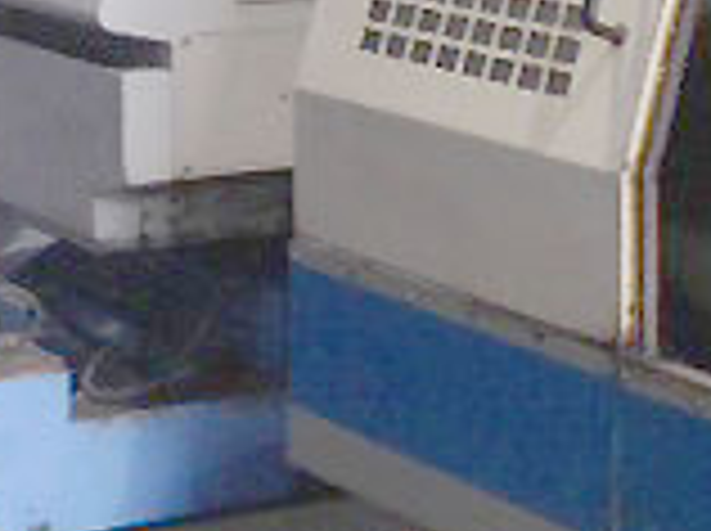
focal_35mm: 134
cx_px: 1372
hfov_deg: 13.0
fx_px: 2748
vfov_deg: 10.9
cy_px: -14
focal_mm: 4.12
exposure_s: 1/40
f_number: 2.4
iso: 64
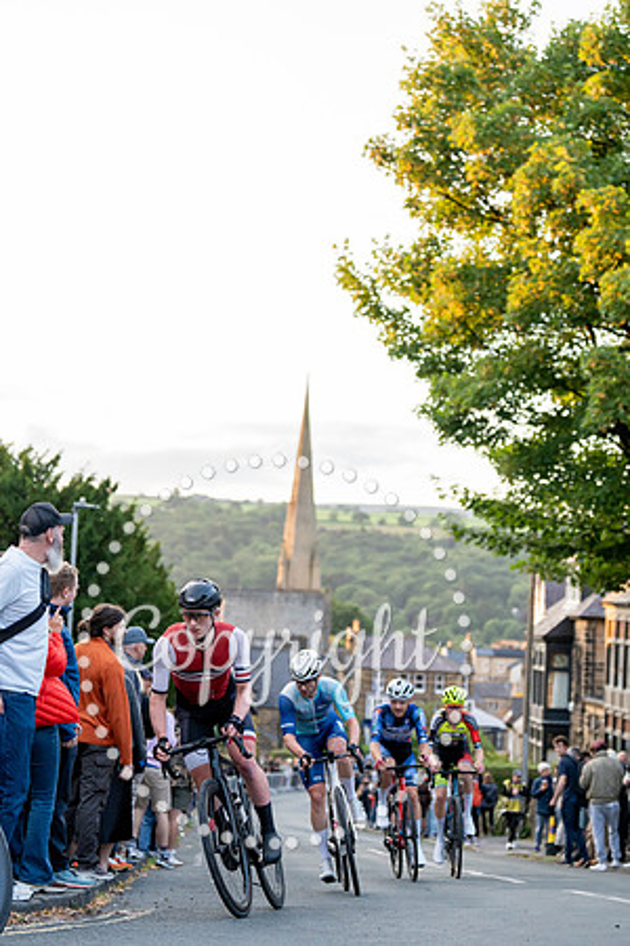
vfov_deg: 28.8
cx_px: 315
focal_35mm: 70
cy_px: 473
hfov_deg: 19.5
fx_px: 1837
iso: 2000
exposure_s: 1/1000
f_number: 2.8
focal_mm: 70
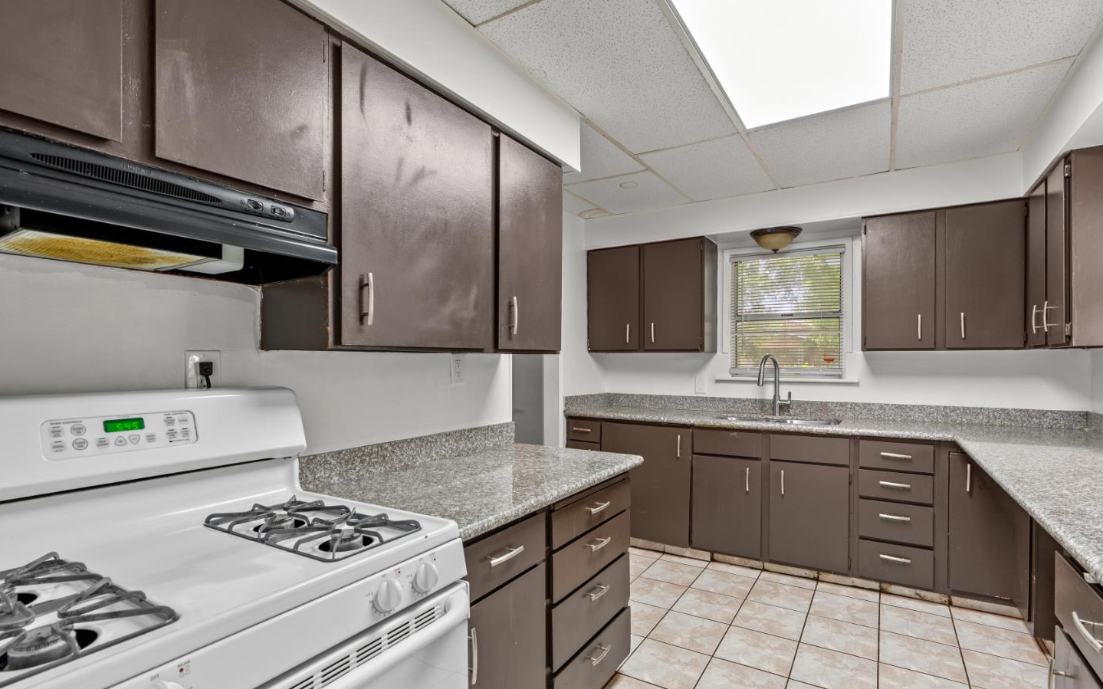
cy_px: 369
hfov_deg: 94.3
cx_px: 571
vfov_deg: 67.9
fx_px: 511
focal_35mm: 17
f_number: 8
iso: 100
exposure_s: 1/1.25
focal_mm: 16
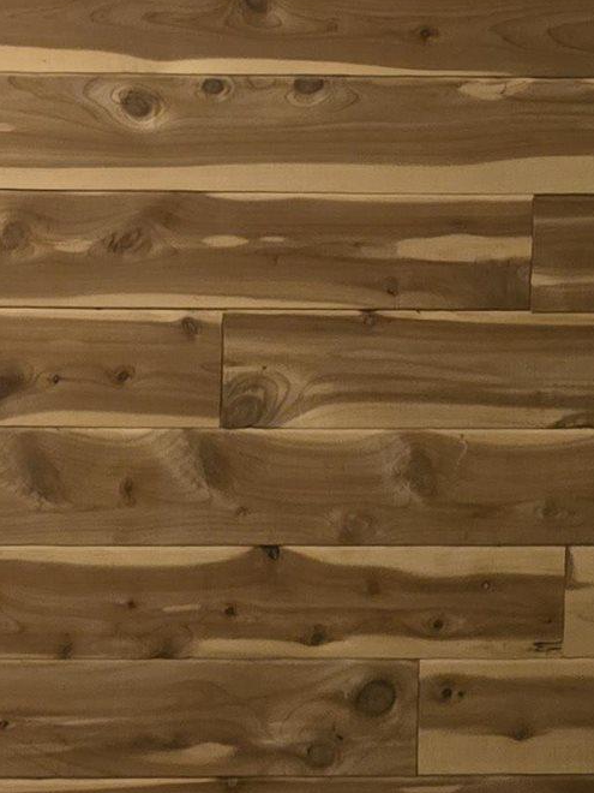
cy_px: -127
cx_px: -175
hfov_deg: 13.3
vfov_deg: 17.6
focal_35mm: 107
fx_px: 2448
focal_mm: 6.3
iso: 1600
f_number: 1.7
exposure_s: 1/30
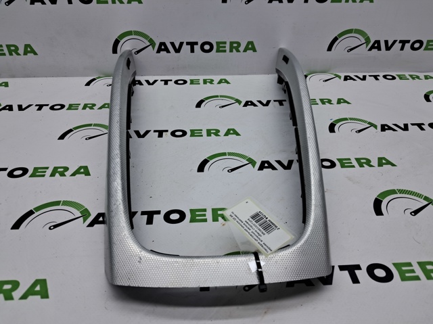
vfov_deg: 51.3
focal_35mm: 27
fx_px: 337
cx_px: 216
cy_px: 162
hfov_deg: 65.4
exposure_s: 1/100
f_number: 1.8
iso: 50
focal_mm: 4
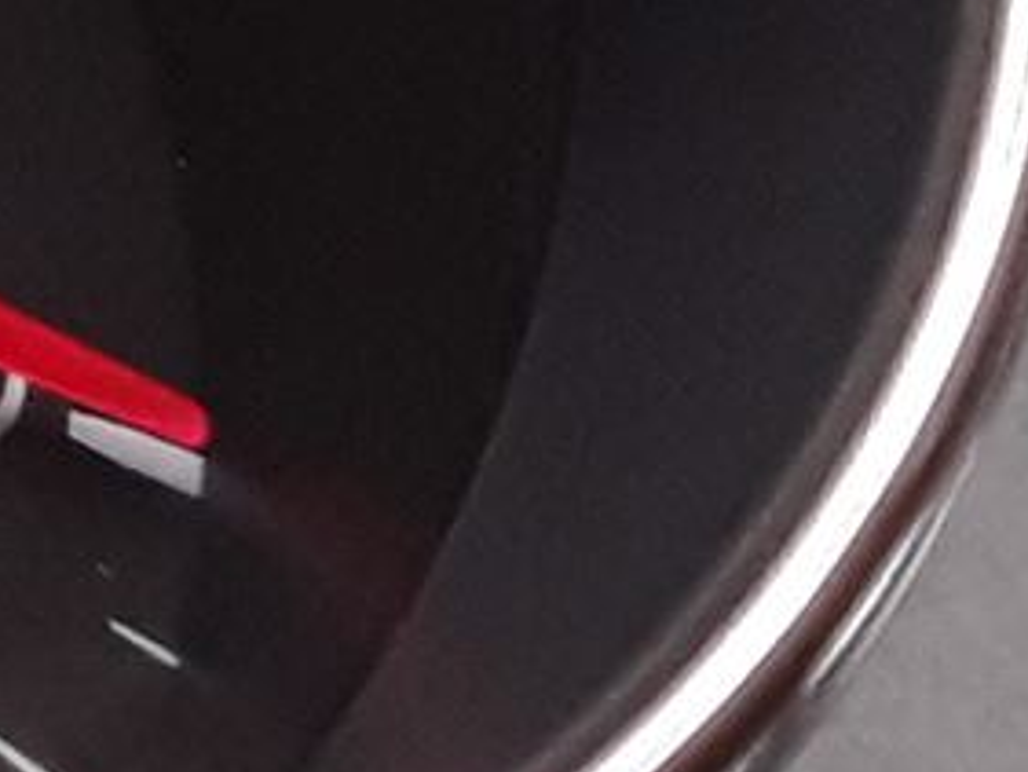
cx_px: -2356
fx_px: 6061
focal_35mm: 204
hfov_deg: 7.9
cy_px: -1818
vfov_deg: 6.4
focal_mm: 2.91
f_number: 1.9
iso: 100
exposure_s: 1/203
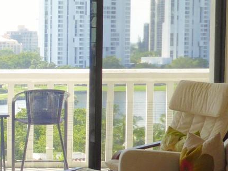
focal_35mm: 162
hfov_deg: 11.7
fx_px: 1067
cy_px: 180
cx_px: -99
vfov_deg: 9.1
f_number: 7.1
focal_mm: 7.8
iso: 100
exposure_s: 1/60
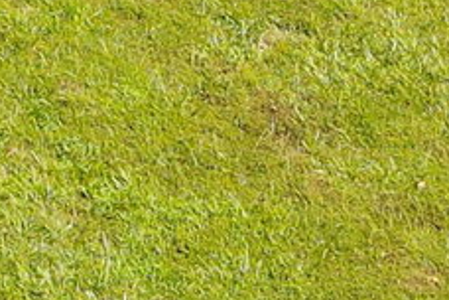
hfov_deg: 11.0
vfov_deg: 6.6
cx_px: -358
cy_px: -815
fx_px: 2182
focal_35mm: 175
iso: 100
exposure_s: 1/240
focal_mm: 4.5
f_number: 2.8
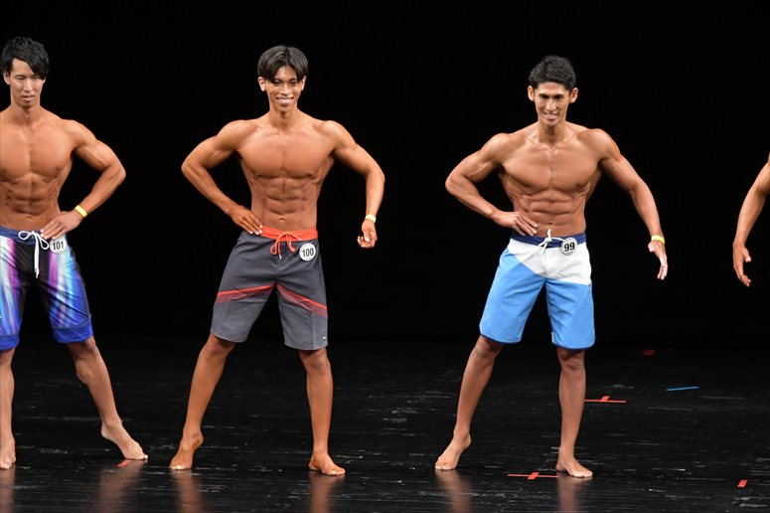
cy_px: 256
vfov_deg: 5.4
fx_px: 5452
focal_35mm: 255
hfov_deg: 8.1
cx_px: 385
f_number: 5.6
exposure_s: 1/400
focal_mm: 170
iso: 3200
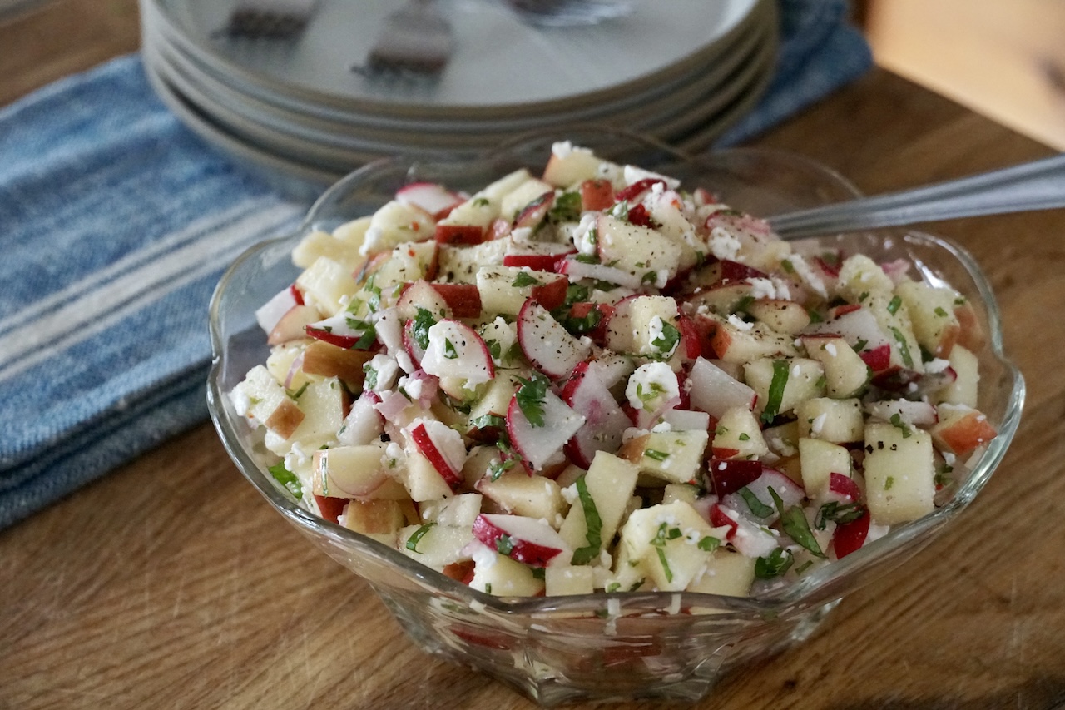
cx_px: 532
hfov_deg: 23.0
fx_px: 2618
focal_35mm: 88
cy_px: 355
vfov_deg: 15.4
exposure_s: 1/80
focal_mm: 59
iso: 6400
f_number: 5.6
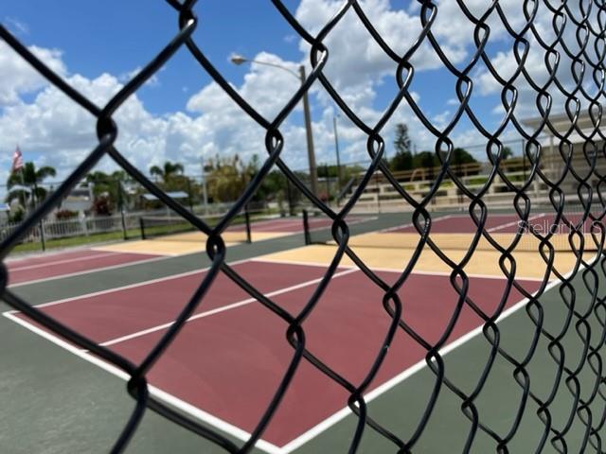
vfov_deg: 53.1
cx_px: 303
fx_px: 455
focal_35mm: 26
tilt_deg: -3.3
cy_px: 227
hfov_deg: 67.3
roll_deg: +5.4
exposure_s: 1/6135
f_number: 1.6
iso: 32
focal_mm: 4.2
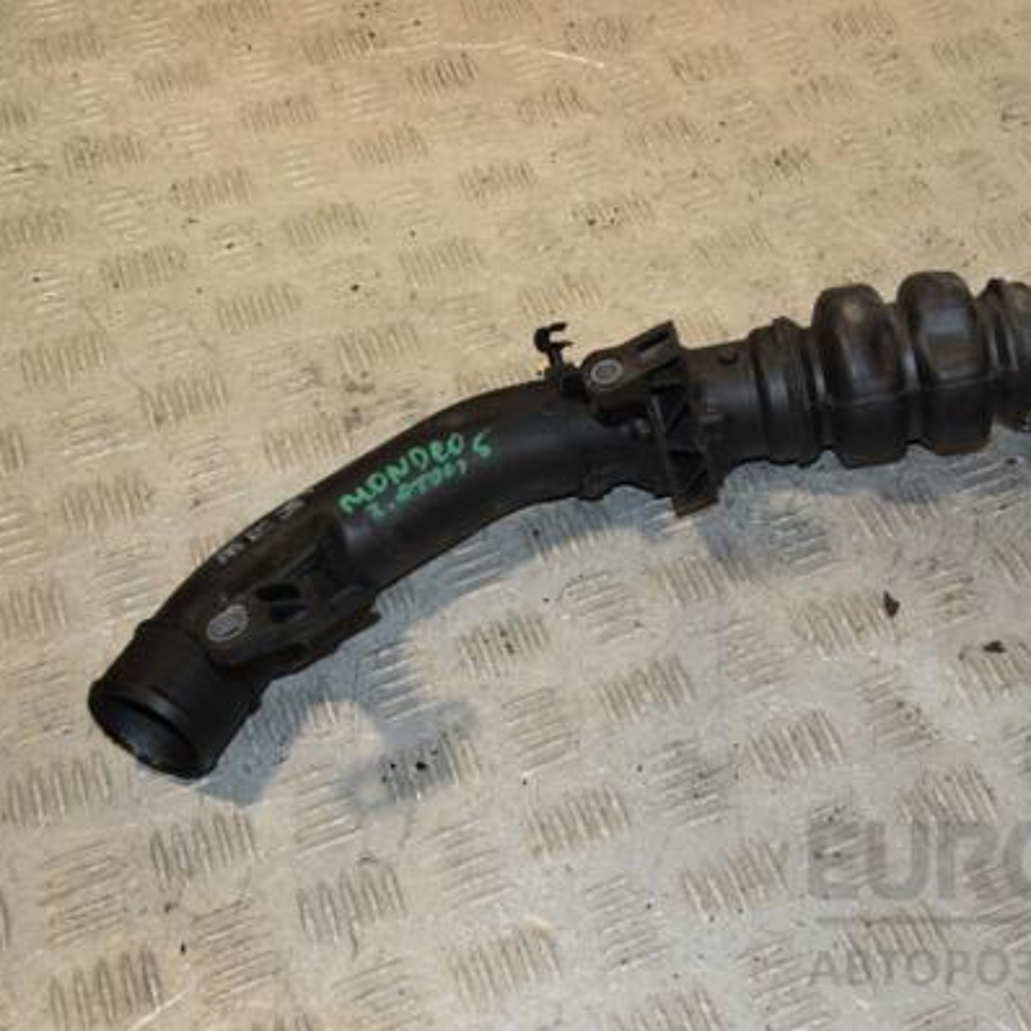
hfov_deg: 33.4
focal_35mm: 50
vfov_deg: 34.0
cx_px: 759
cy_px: 516
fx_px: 1685
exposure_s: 1/200
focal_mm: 26
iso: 800
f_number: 7.1
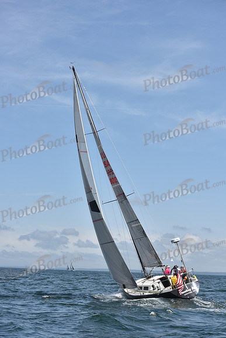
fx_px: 659
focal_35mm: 70
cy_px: 169
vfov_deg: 28.8
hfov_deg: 19.5
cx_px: 113
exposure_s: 1/1250
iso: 200
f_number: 7.1
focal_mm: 70
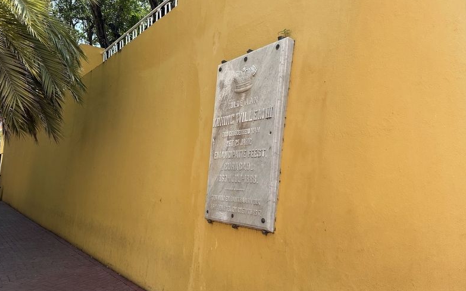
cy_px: 164
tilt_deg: +1.0
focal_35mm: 26
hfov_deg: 70.4
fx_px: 330
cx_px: 232
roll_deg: -0.4
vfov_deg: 47.5
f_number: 1.78
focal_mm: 6.86
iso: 80
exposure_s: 1/2155
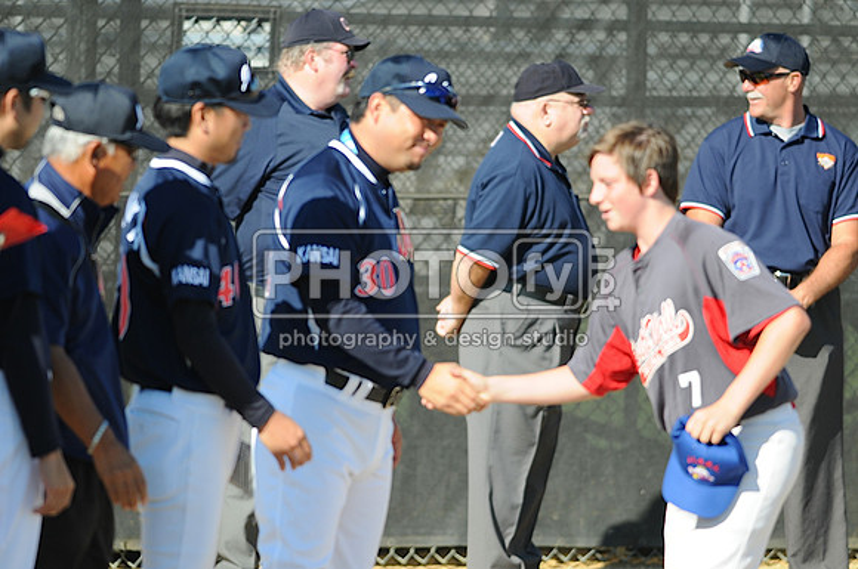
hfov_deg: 4.6
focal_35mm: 450
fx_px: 10710
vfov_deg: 3.0
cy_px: 284
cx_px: 429
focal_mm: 300
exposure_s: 1/1000
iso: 200
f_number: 4
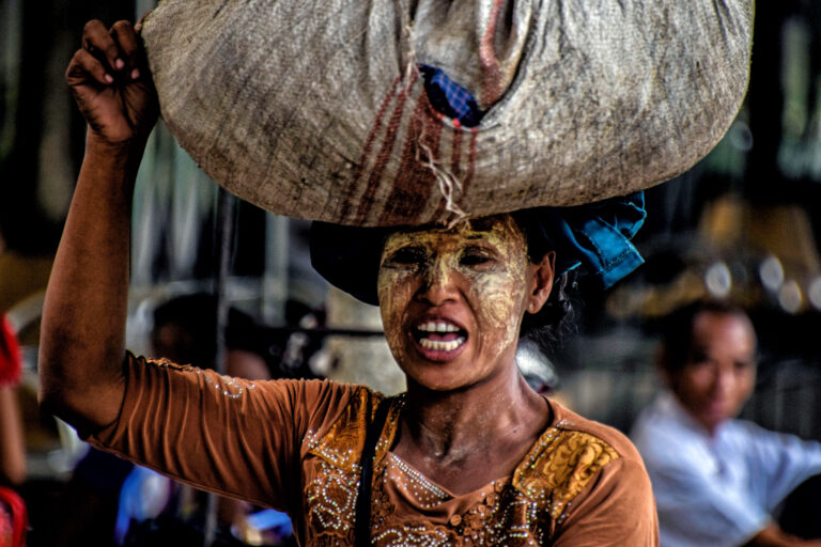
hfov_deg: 4.6
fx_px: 10262
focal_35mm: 450
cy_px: 274
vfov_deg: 3.1
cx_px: 410
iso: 800
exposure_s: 1/250
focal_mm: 300
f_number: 6.3
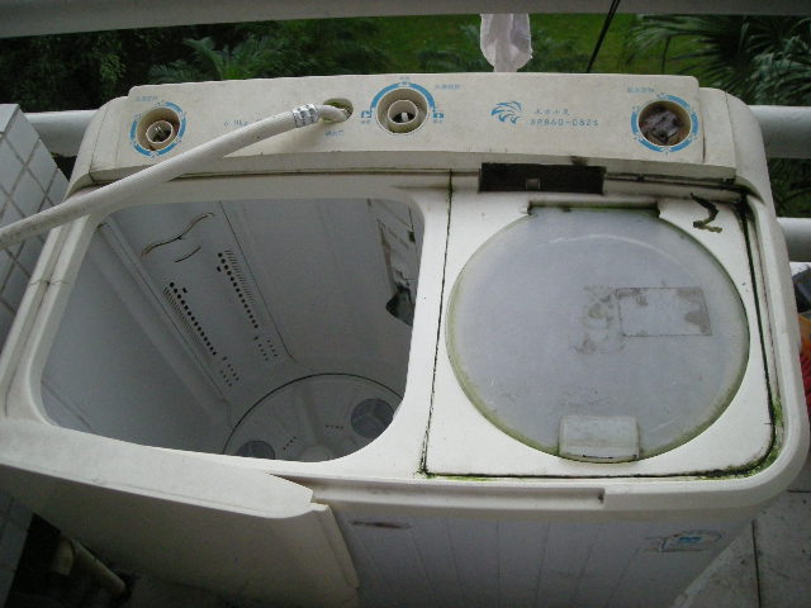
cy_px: 304
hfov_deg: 52.6
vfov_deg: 40.7
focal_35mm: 35
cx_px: 406
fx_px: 820
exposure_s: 1/27.1
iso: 400
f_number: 2.8
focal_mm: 5.7
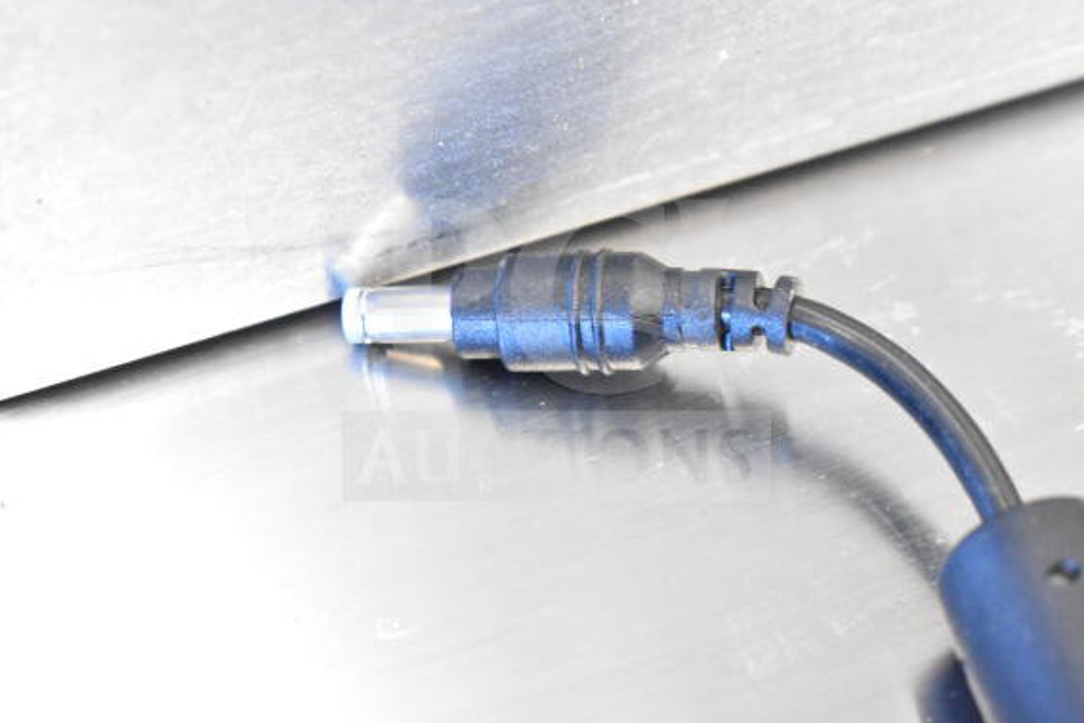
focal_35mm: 89
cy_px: 350
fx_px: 2666
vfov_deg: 15.4
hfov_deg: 23.0
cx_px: 555
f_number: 5.6
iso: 9000
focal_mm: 55
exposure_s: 1/100
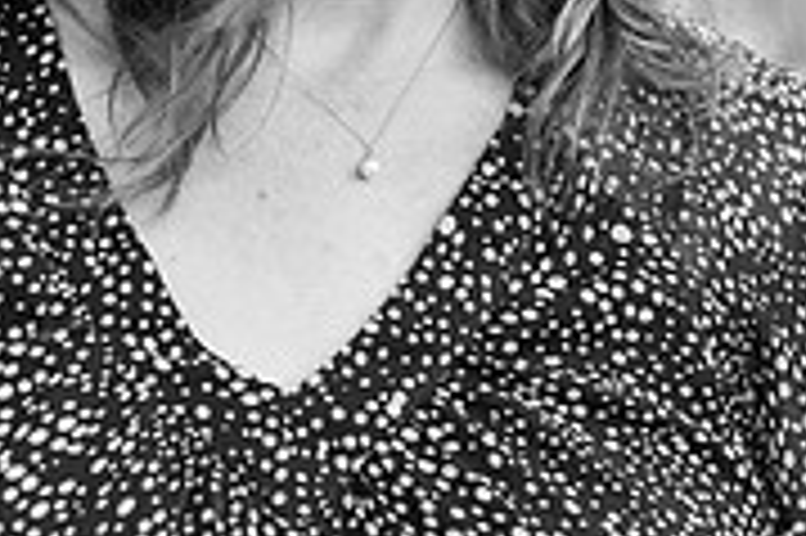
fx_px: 4787
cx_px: 603
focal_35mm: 214
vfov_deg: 6.4
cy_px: 27
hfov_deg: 9.6
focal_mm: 85
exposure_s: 1/400
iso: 4000
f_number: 3.2
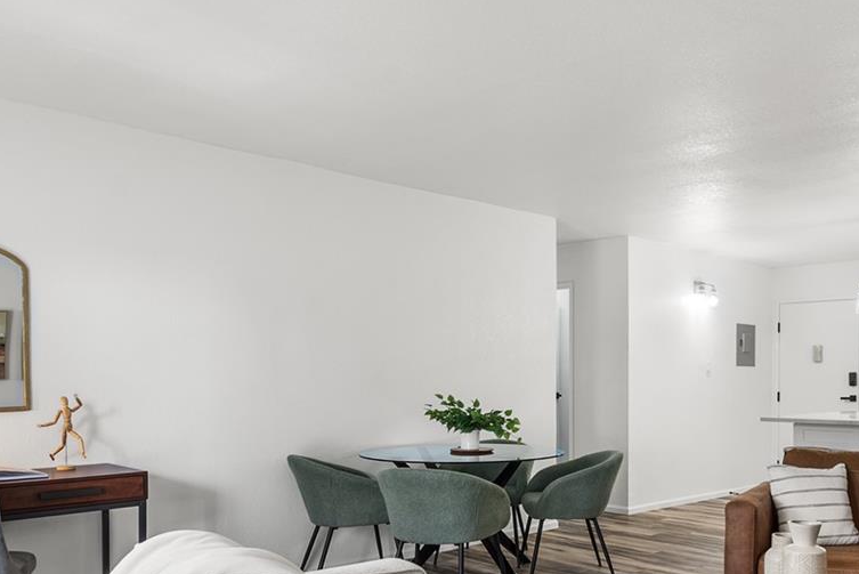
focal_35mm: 34
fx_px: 812
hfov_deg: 54.2
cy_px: 386
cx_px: 598
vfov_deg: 38.5
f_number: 8
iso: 200
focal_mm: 16
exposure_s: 1/1.25
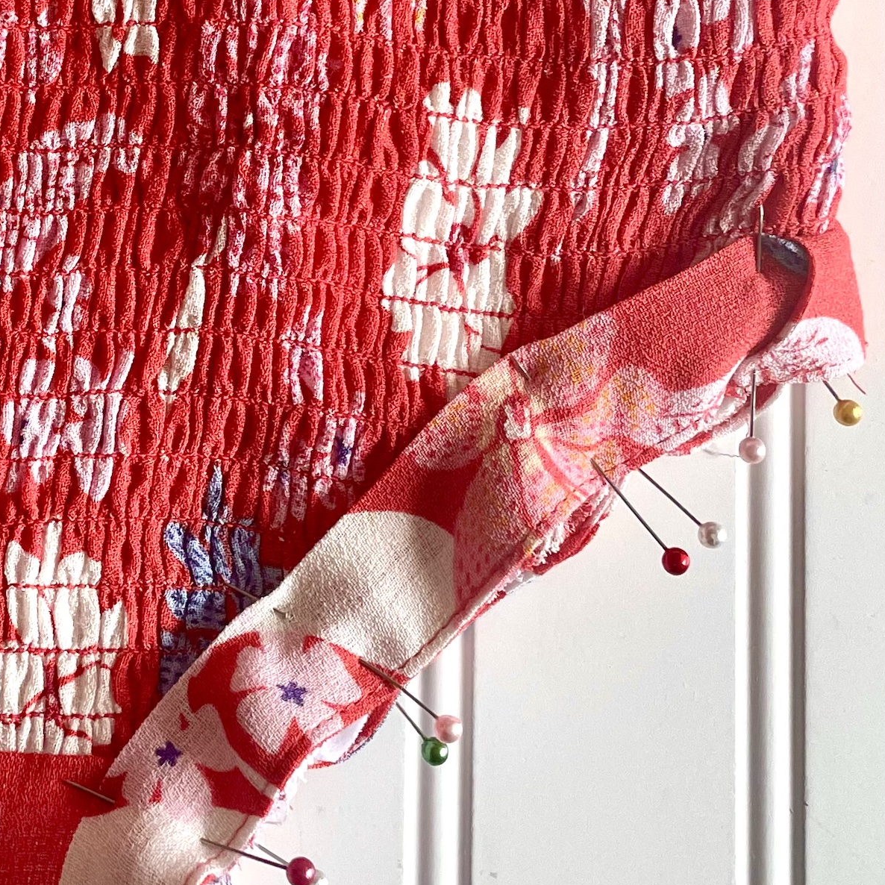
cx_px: 445
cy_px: 554
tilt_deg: -84.4
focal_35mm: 31
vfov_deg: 52.0
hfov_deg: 52.5
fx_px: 897
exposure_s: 1/120
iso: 80
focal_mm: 4.2
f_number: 1.6
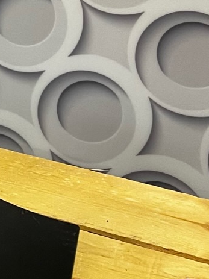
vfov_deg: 16.7
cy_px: -14
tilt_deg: -27.8
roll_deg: -0.2
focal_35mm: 115
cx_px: -230
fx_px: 926
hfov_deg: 11.4
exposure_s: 1/50
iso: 100
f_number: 1.6
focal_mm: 5.1
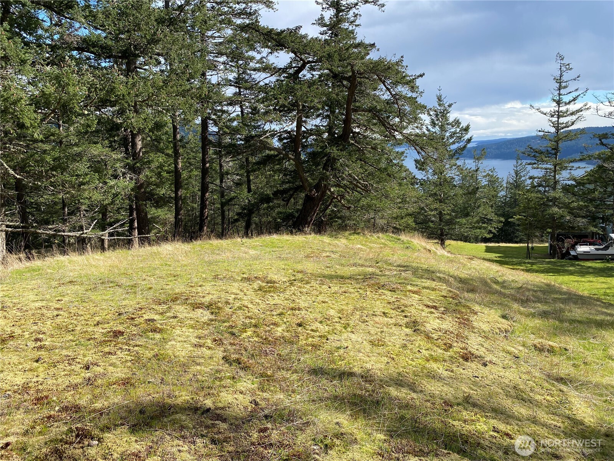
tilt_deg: -9.4
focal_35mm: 26
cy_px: 230
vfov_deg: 53.1
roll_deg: +2.6
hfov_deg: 67.3
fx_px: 461
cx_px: 307
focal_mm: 4.25
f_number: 1.8
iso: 32
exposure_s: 1/1377
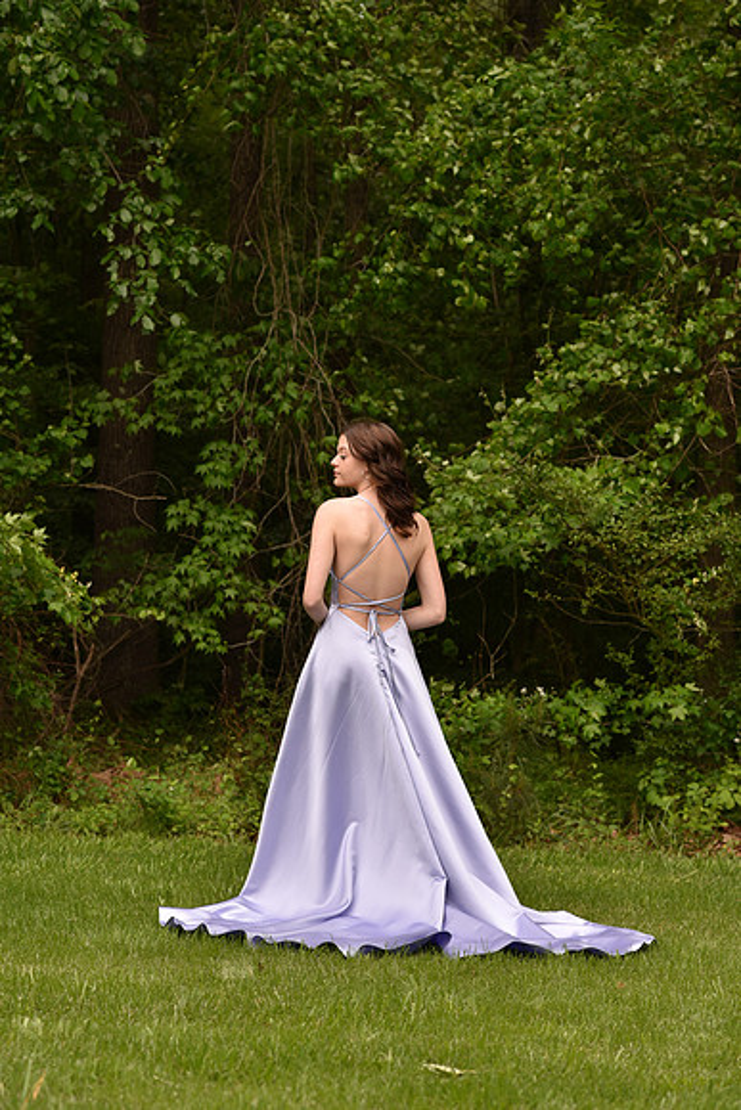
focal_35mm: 85
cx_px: 370
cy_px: 555
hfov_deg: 16.1
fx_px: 2623
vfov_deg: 23.9
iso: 200
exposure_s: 1/320
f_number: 6.3
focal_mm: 85
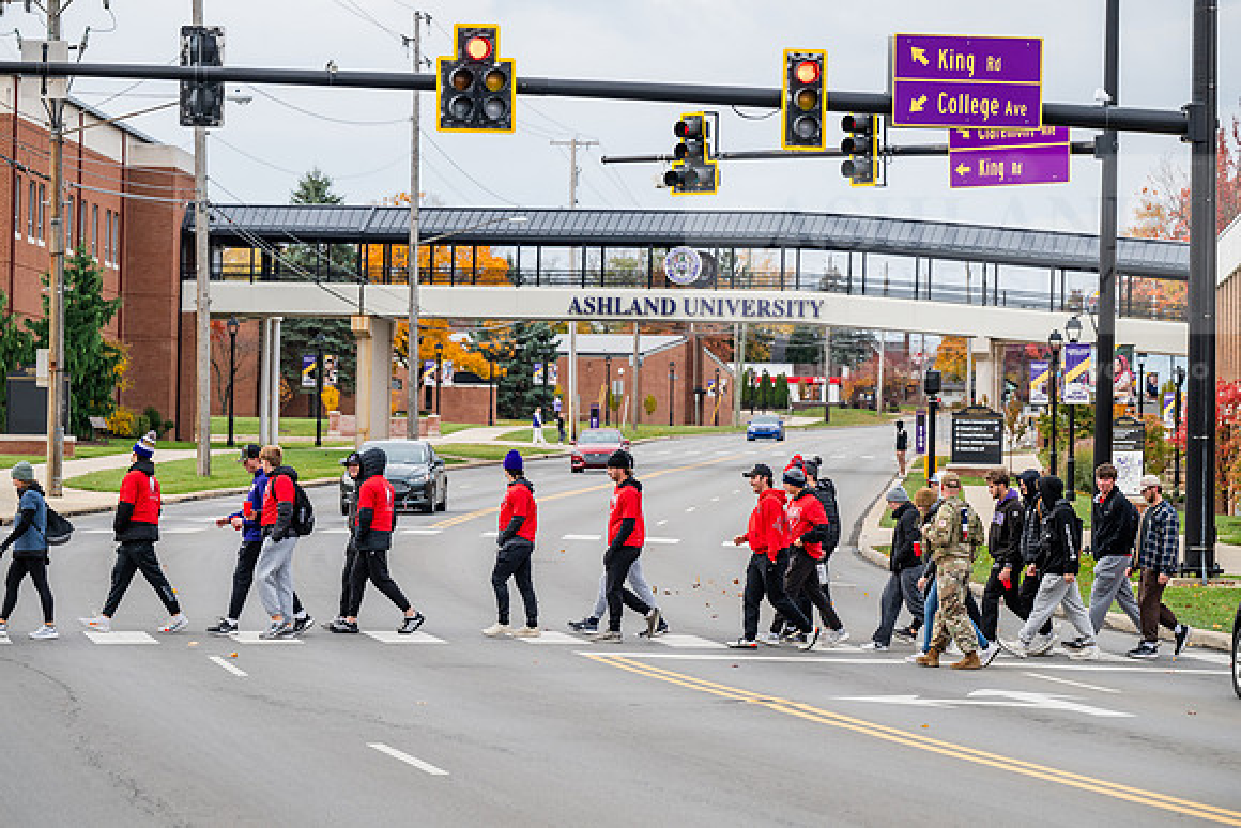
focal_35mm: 140
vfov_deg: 9.8
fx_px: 4827
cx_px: 620
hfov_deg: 14.7
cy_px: 414
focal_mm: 140
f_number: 5.6
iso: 500
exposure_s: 1/500
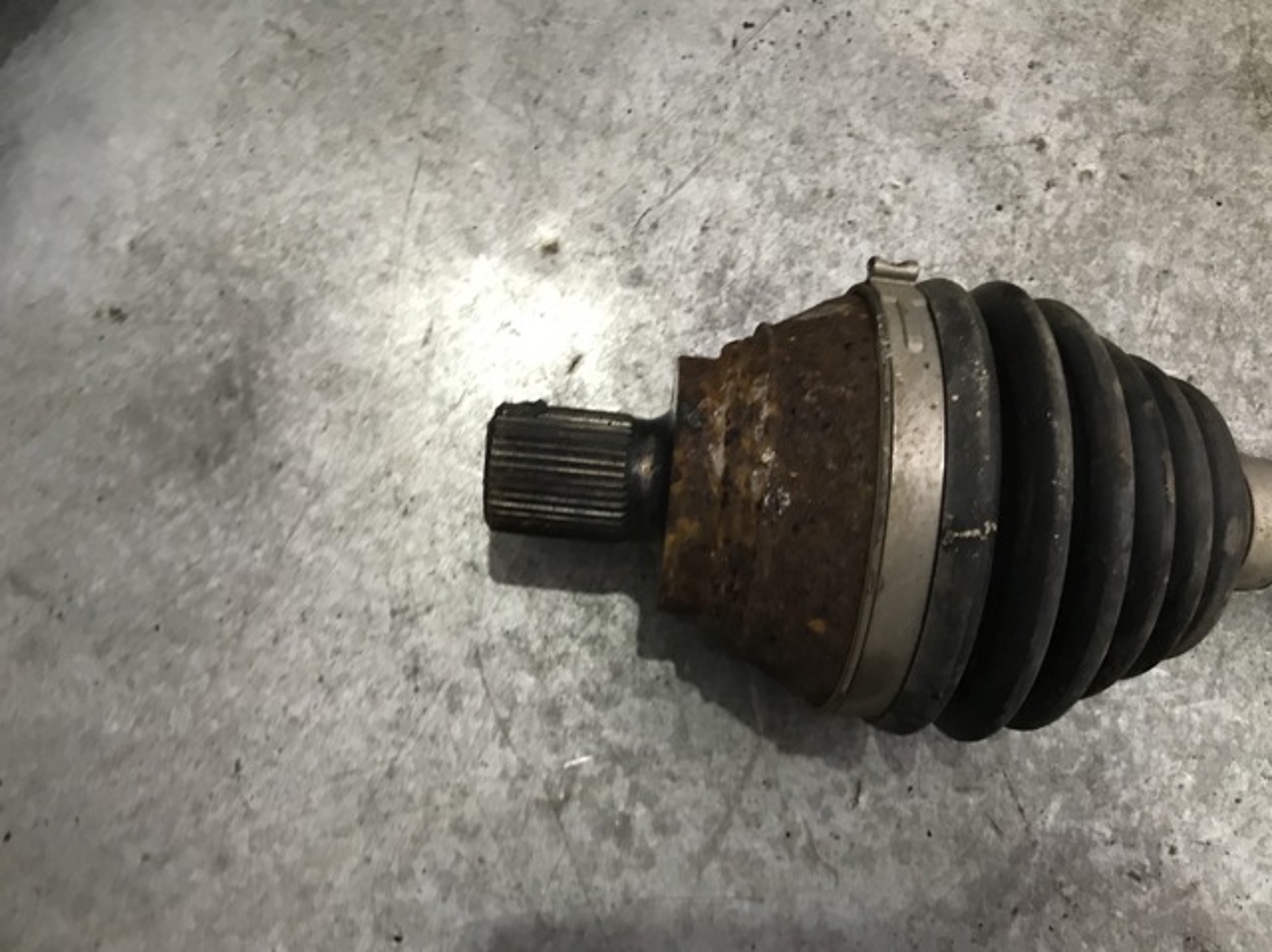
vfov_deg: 49.7
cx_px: 636
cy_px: 476
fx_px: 1028
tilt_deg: -81.3
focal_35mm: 28
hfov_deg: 63.5
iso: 100
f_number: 1.8
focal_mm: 3.99
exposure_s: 1/17
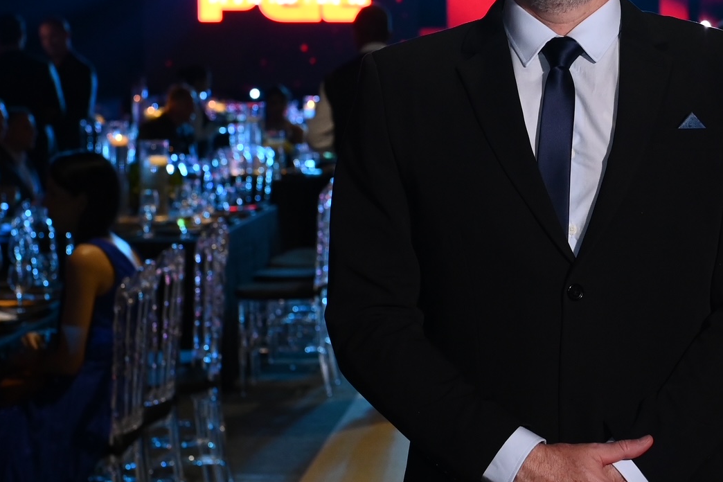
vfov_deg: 14.0
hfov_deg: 20.6
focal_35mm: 98
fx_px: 1968
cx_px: 558
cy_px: 194
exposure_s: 1/200
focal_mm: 35
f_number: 4
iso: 2000
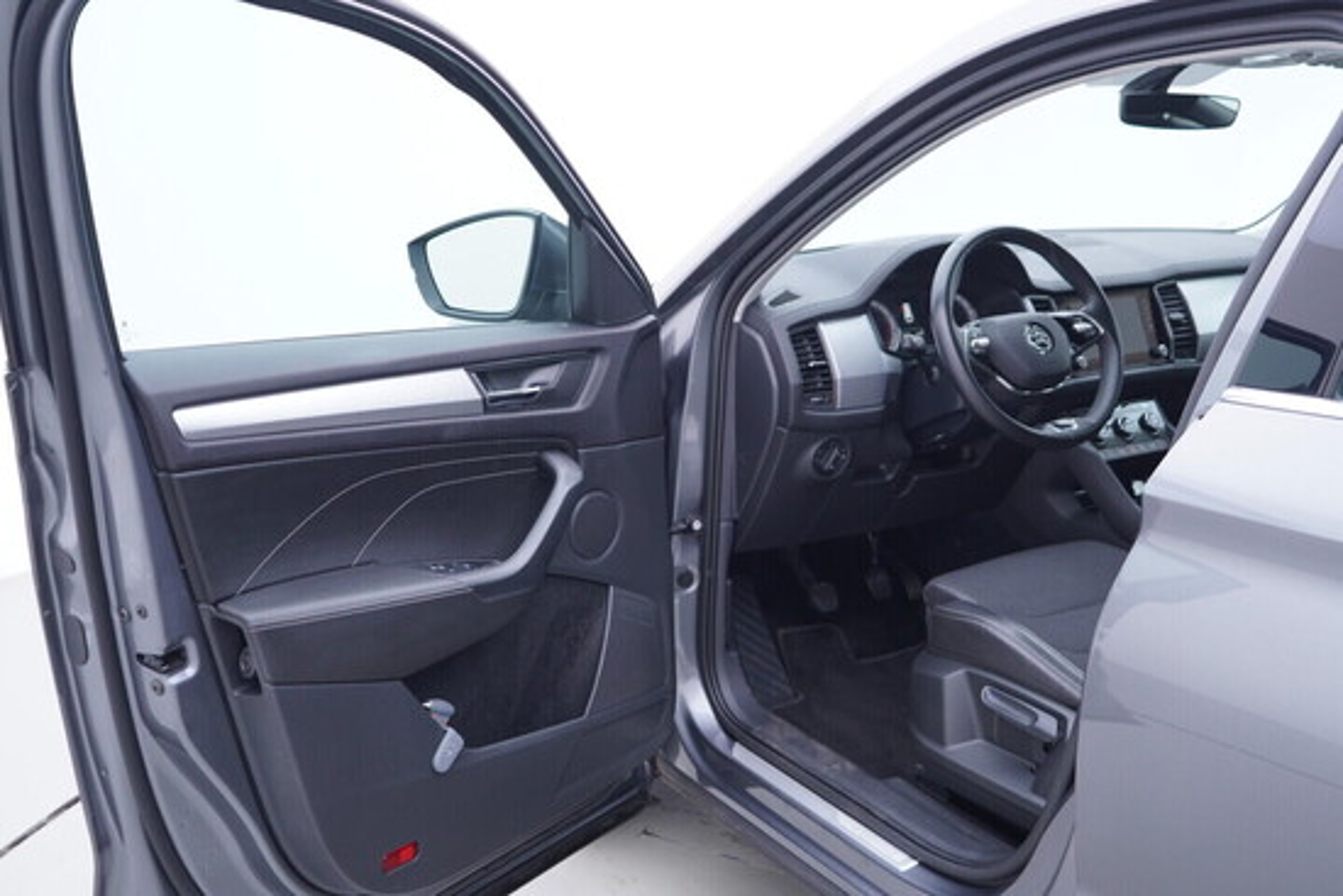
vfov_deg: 36.9
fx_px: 1343
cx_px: 672
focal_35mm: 36
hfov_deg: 53.1
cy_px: 448
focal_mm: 24
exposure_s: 1/40
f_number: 2.8
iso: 160
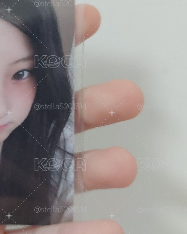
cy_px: 78
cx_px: 9
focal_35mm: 55
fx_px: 381
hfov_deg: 26.4
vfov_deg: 33.9
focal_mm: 5.23
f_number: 1.8
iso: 250
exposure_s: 1/60
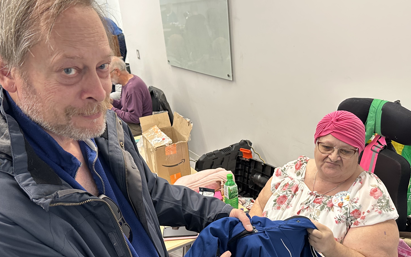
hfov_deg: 55.3
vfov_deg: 36.2
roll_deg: +5.8
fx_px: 392
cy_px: 149
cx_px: 203
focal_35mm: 35
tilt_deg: -23.8
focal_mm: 6.86
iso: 320
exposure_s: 1/59
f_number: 1.78
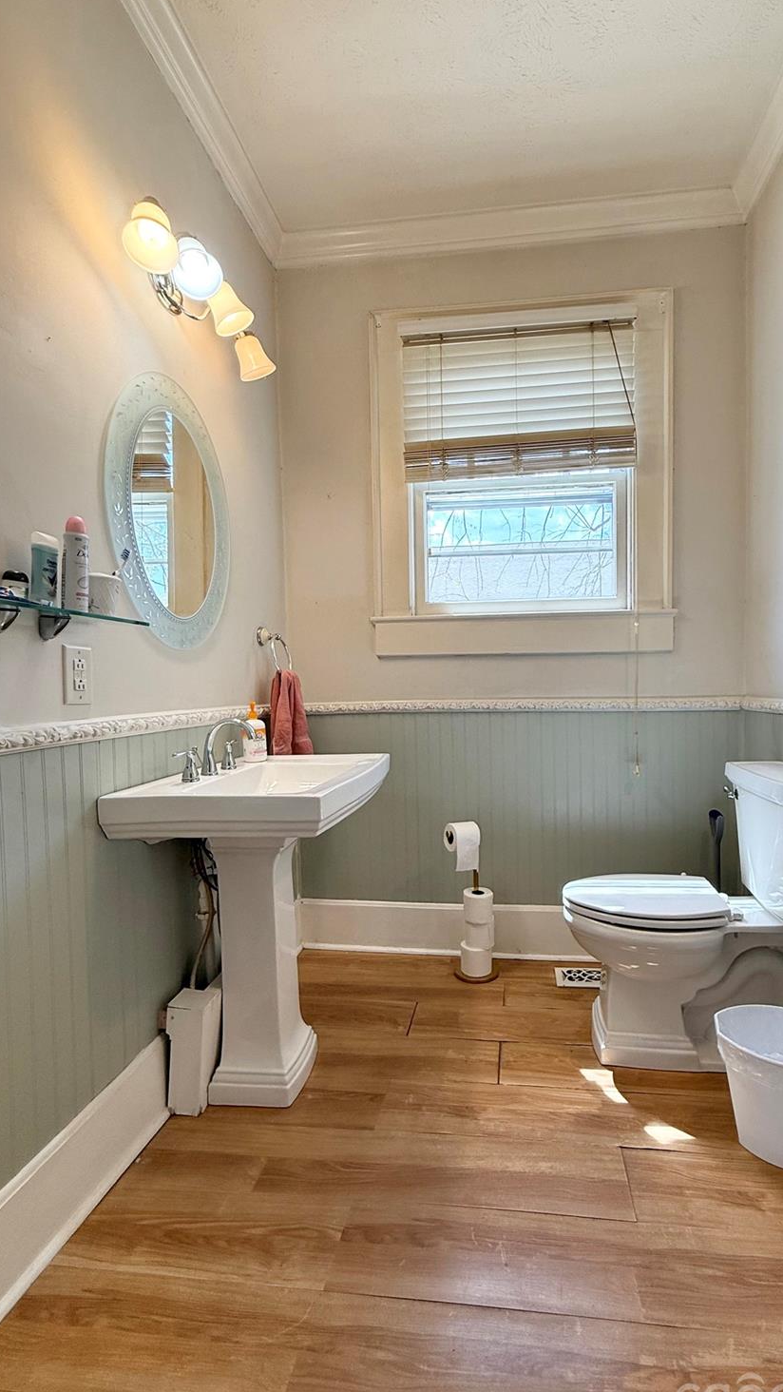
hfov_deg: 66.8
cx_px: 449
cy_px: 708
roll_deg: +0.4
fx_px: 590
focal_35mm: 16
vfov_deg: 99.4
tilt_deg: -1.3
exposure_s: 1/135
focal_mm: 2.22
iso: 64
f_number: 2.2
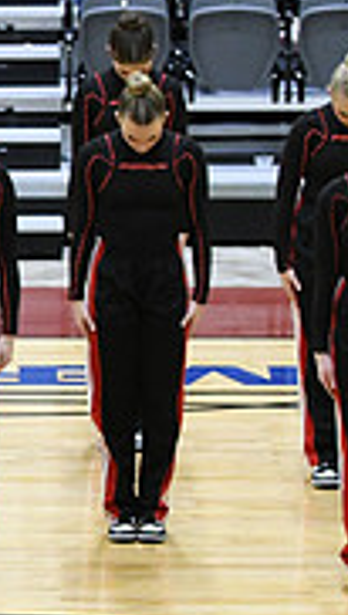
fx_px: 6091
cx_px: -527
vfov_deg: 5.8
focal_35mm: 373
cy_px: 522
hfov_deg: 3.2
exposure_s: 1/250
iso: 4000
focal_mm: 75
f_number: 4
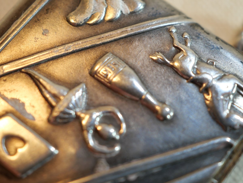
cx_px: 122
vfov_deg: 24.4
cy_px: 92
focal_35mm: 60
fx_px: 421
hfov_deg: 32.2
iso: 200
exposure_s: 1/125
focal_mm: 30
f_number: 3.5
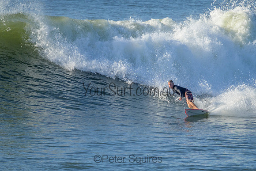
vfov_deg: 1.5
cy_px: 100
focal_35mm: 936
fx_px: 6660
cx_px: 150
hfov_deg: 2.2
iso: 1250
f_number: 11
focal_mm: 800
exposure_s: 1/2000
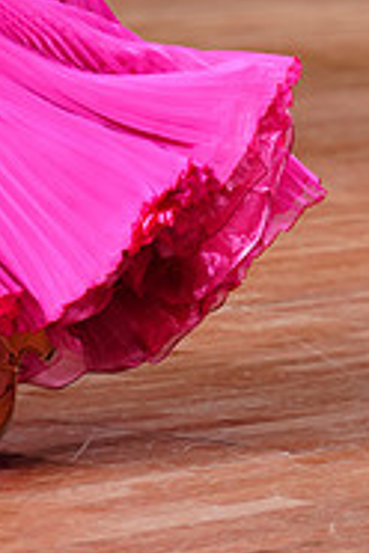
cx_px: 55
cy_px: -220
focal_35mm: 324
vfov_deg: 6.3
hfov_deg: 4.2
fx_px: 4981
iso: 1250
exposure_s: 1/400
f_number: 2.8
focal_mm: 104
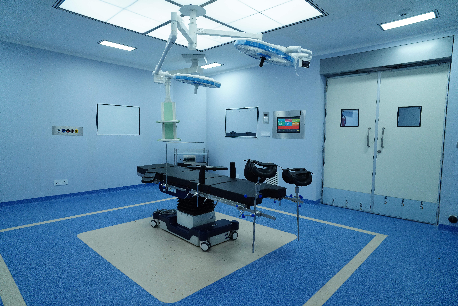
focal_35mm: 20
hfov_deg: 84.0
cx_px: 229
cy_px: 153
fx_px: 254
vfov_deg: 61.9
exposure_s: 1/250
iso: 1600
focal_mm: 20
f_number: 5
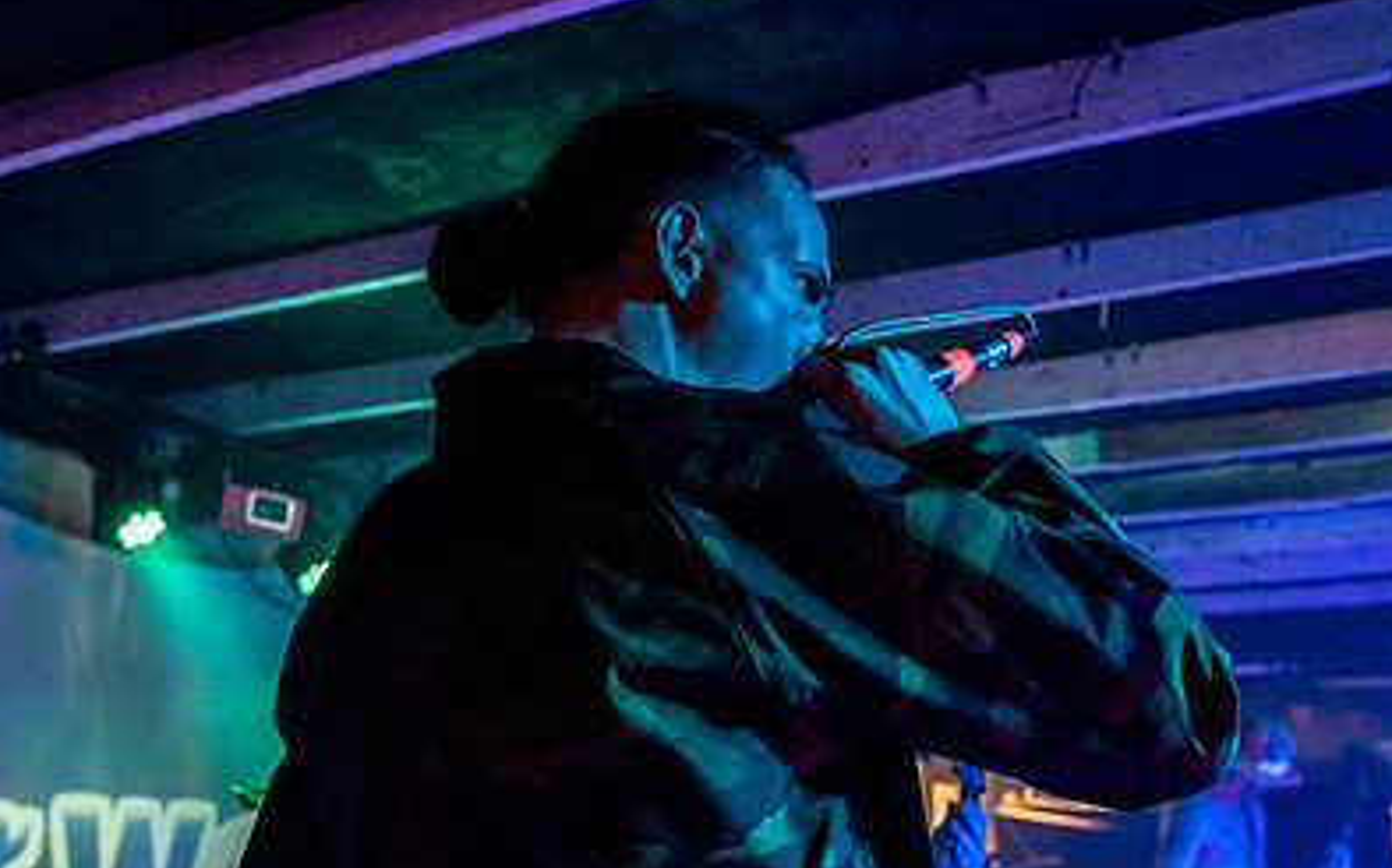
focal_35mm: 40
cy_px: 543
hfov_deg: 49.3
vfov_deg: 31.8
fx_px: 1517
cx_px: 723
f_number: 2.8
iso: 3200
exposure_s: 1/160
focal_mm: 22.2
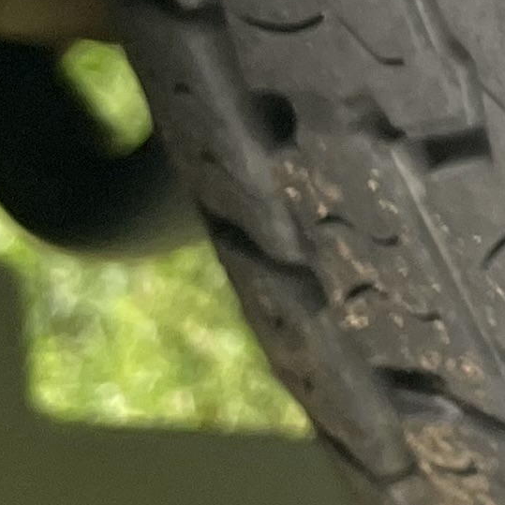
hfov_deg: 9.1
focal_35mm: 172
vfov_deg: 9.5
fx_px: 2839
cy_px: -530
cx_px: 1248
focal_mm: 4.2
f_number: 1.6
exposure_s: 1/103
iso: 125
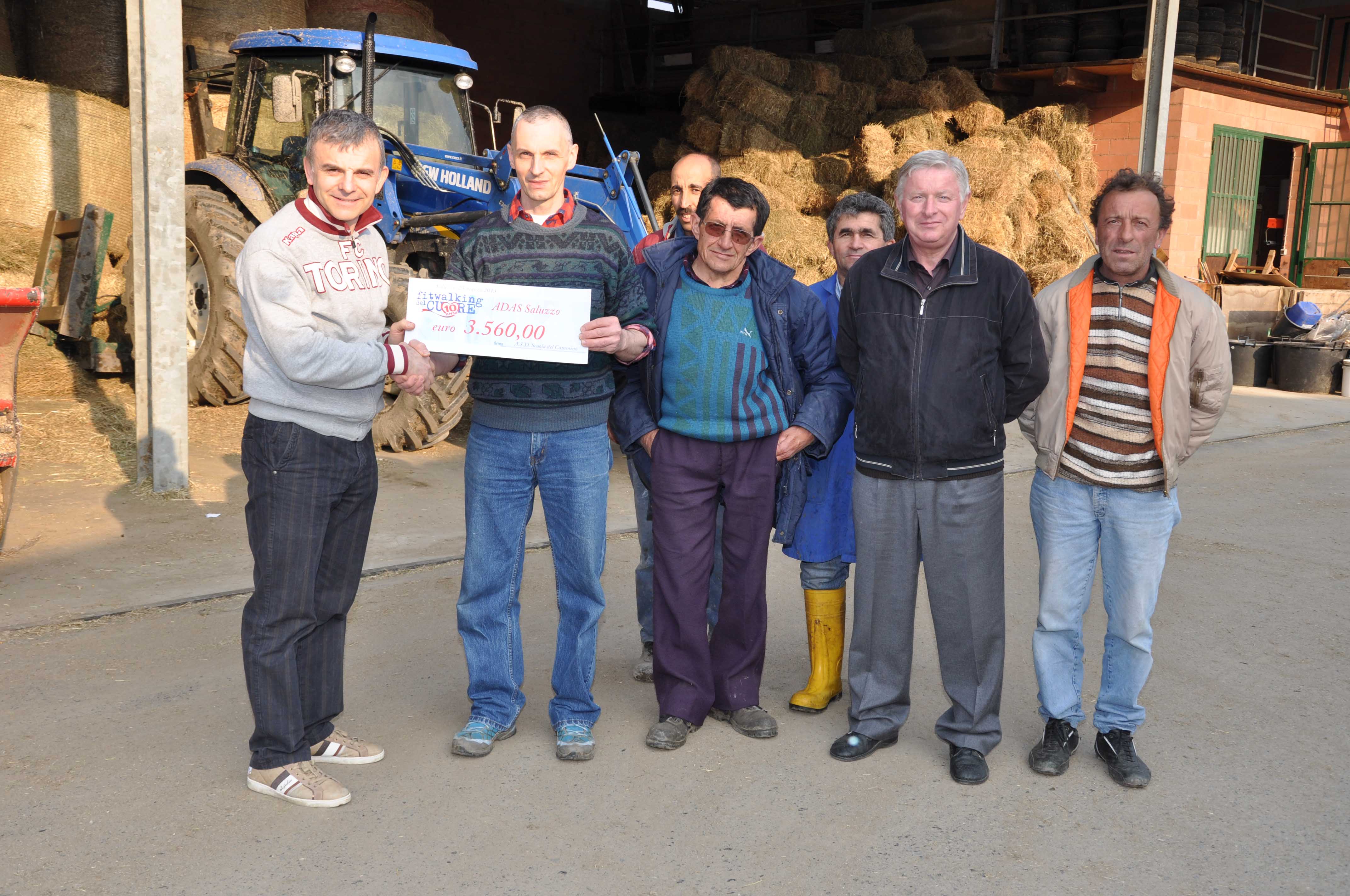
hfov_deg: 49.6
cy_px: 448
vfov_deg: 34.1
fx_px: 1461
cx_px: 675
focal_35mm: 39
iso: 200
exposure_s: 1/200
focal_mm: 26
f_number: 9
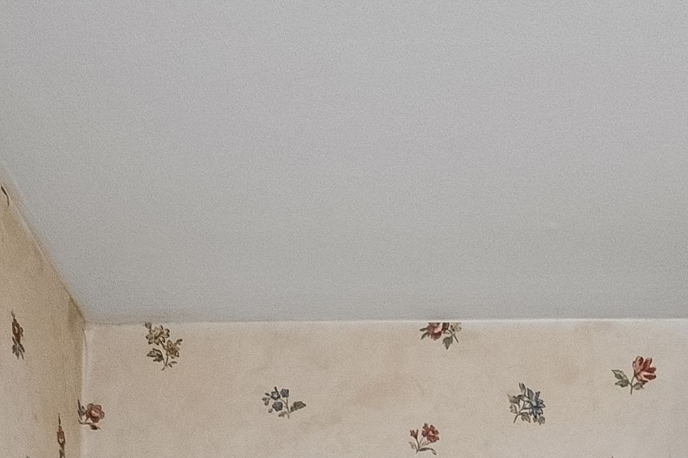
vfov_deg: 8.7
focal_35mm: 114
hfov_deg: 17.1
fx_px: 2178
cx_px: 824
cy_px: 1596
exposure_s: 1/50
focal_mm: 16
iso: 1600
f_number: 8
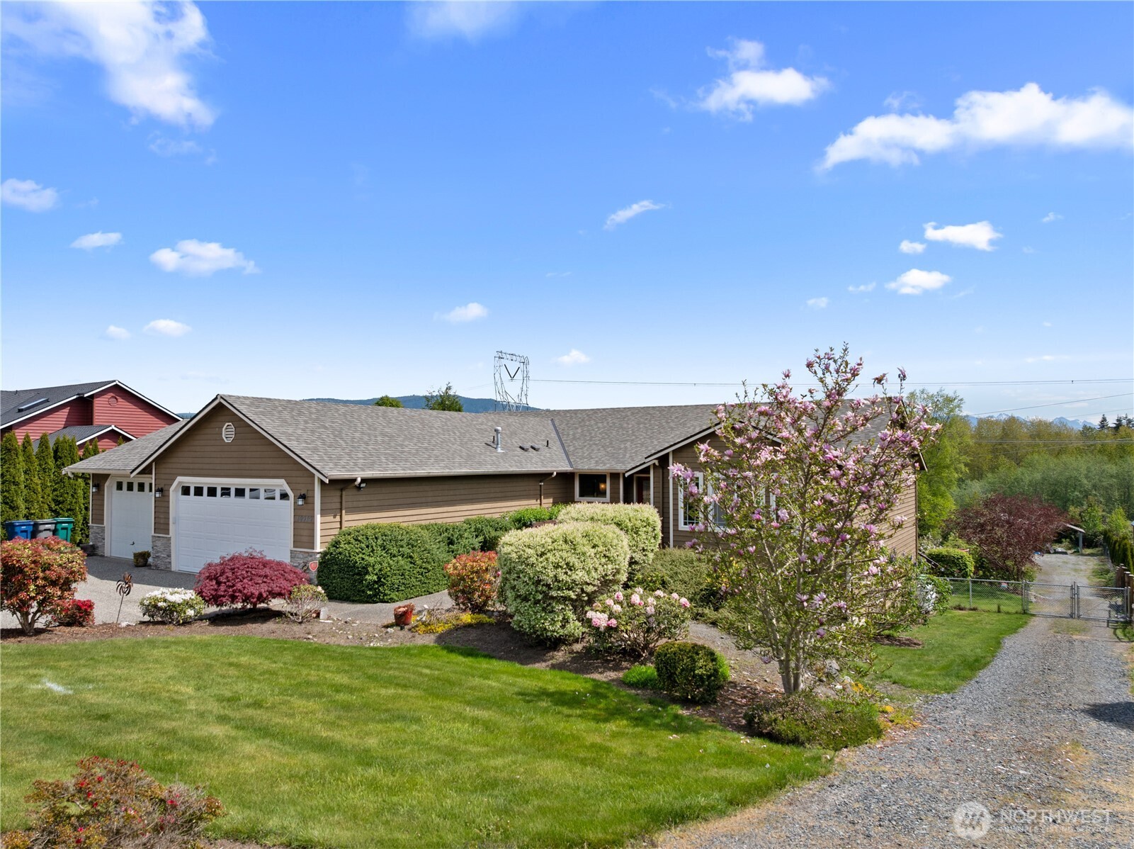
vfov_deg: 56.7
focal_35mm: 24
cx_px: 567
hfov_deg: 71.6
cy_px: 424
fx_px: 786
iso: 120
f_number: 2.8
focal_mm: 12.29
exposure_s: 1/1600
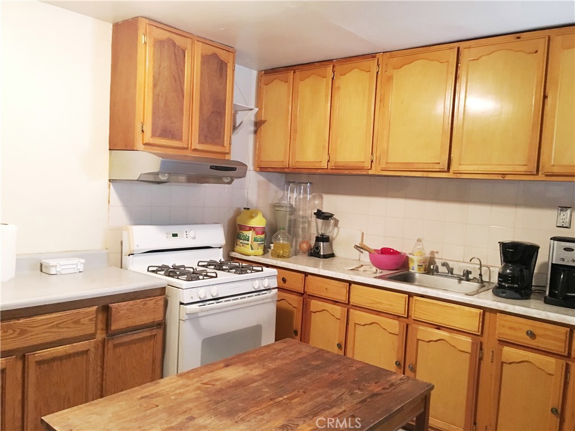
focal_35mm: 29
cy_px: 216
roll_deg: -3.1
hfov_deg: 61.7
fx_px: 482
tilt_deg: -2.6
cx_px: 288
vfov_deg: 48.2
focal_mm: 4.15
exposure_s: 1/15
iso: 200
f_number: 2.2
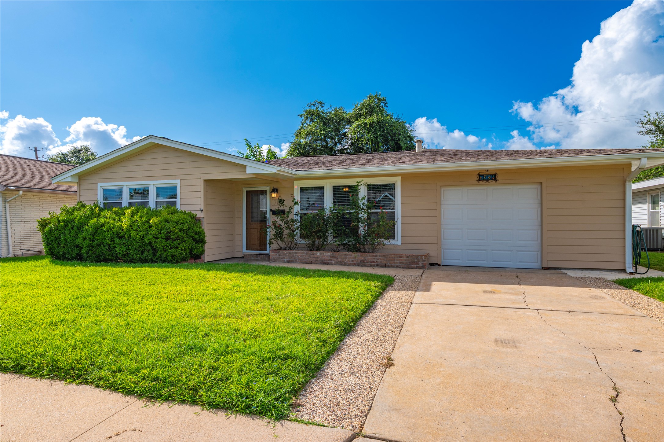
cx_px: 332
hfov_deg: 84.0
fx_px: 369
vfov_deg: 61.9
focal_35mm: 20
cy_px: 221
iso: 125
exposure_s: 1/200
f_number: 13
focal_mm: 20
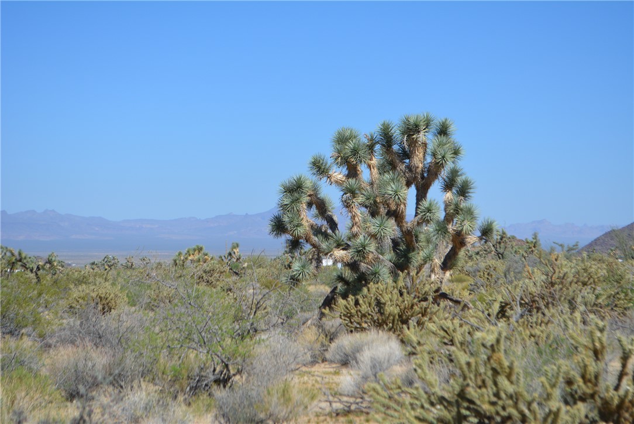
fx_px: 1454
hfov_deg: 24.6
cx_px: 317
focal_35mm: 82
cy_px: 212
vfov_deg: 16.6
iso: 400
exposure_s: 1/1600
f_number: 7.1
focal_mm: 55
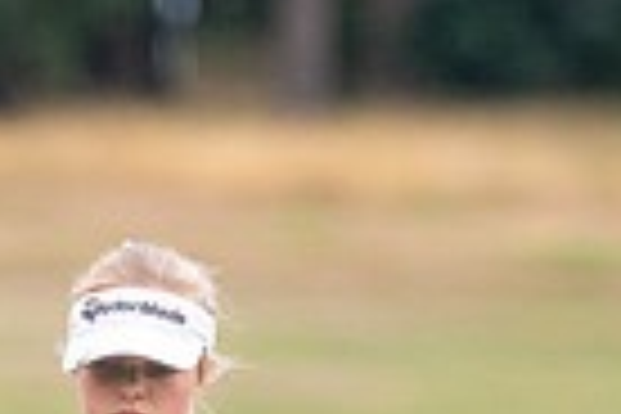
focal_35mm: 1894
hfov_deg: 1.1
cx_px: -369
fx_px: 32669
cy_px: 864
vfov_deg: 0.7
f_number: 4
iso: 500
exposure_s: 1/2500
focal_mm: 300
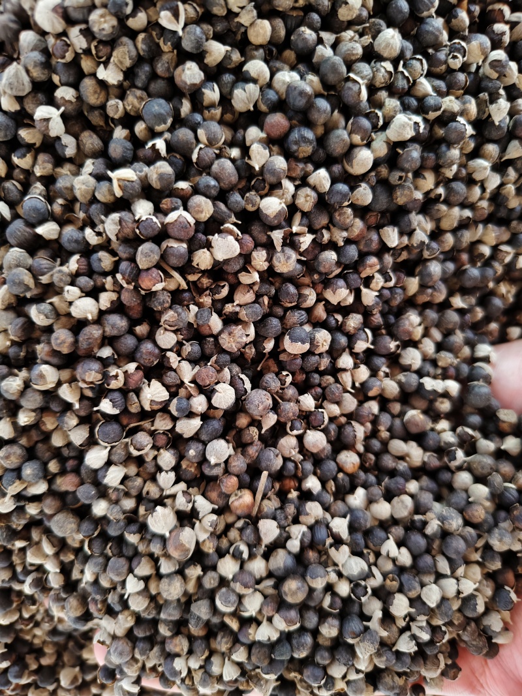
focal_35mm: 23
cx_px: 261
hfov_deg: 58.9
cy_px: 348
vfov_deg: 73.9
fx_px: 463
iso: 1906
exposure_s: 1/25
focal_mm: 5.56
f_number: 1.88
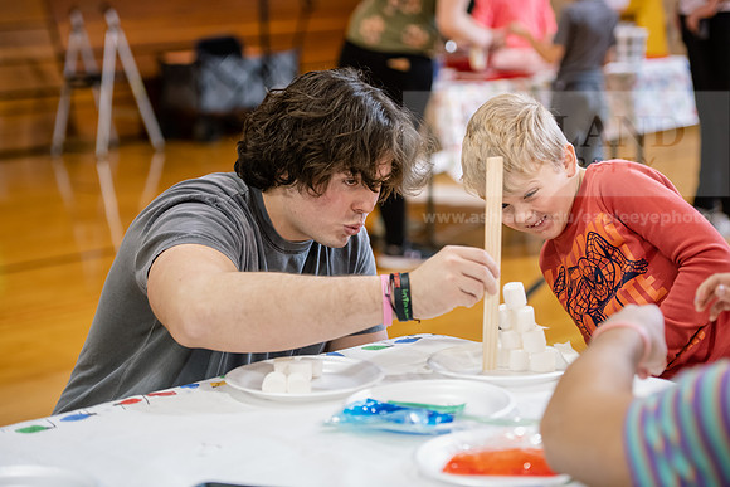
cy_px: 244
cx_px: 365
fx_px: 1825
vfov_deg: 15.2
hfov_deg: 22.6
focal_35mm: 90
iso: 1250
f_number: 3.2
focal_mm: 90
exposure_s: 1/160
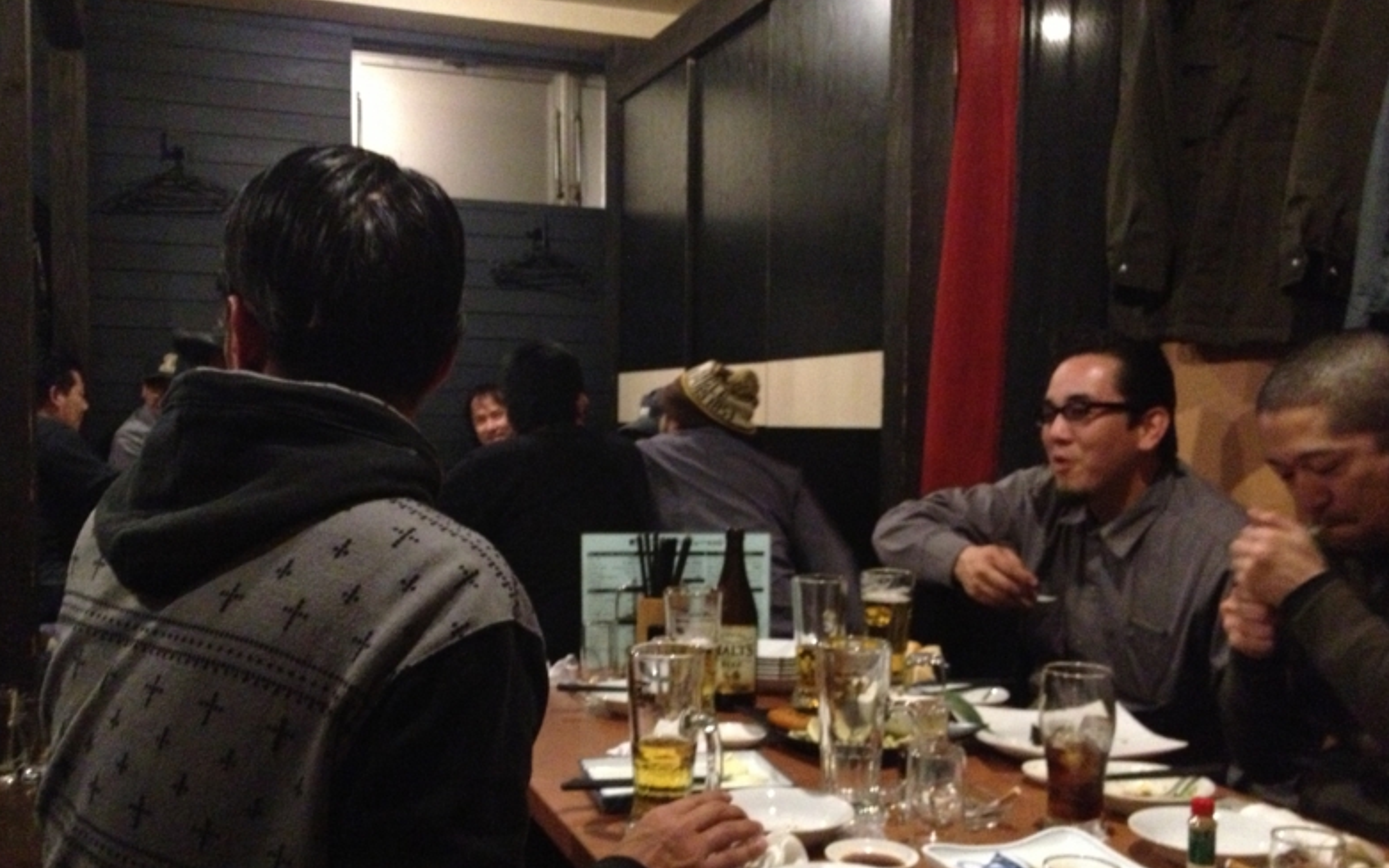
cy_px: 486
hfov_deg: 51.5
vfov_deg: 33.5
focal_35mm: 38
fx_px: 1438
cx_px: 688
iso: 800
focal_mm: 4.28
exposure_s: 1/15
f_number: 2.4
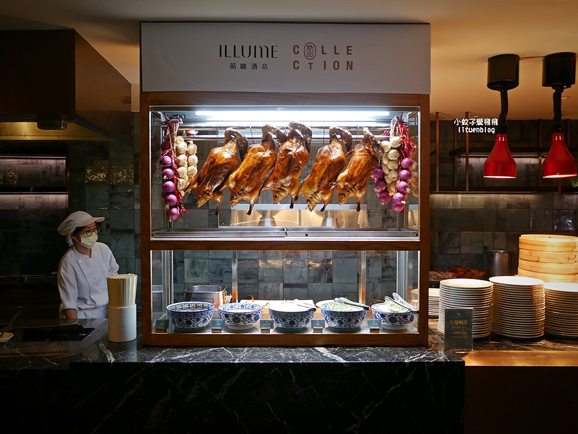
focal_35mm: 28
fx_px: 468
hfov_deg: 63.4
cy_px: 217
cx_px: 289
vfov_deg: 49.8
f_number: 2.5
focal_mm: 14
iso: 320
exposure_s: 1/60
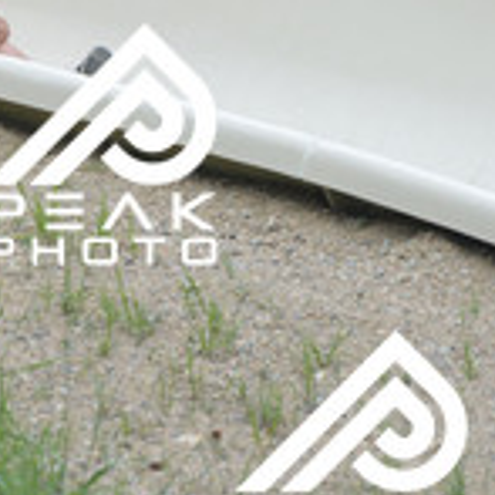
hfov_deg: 3.9
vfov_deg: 3.9
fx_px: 7296
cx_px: 114
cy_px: 123
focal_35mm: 451
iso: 1000
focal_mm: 195
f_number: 6.3
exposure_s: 1/1250
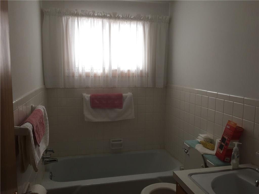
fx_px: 217
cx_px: 130
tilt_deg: -6.7
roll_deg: -1.2
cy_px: 97
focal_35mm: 29
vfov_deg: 48.2
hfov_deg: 61.7
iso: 50
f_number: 2.2
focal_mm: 4.15
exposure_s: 1/120
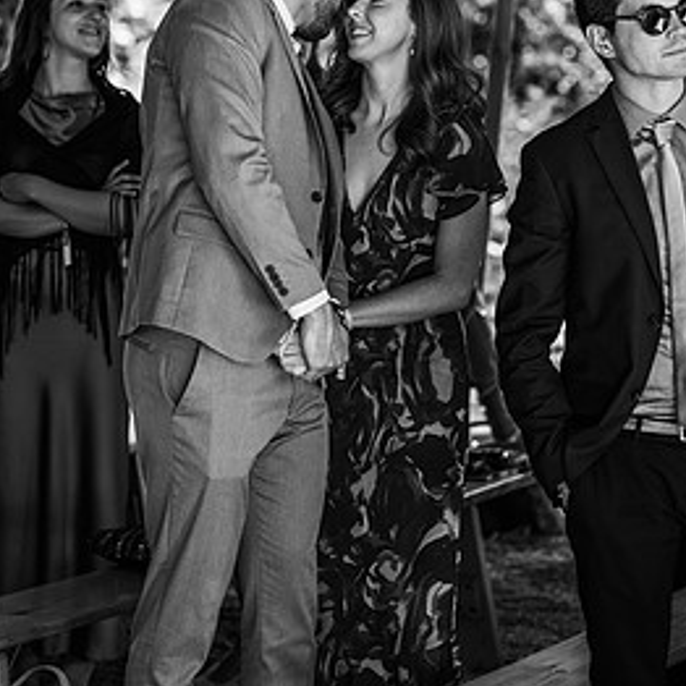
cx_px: 342
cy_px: 186
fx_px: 2780
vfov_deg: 14.0
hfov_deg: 14.1
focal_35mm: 124
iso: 220
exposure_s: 1/200
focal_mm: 85
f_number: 3.2
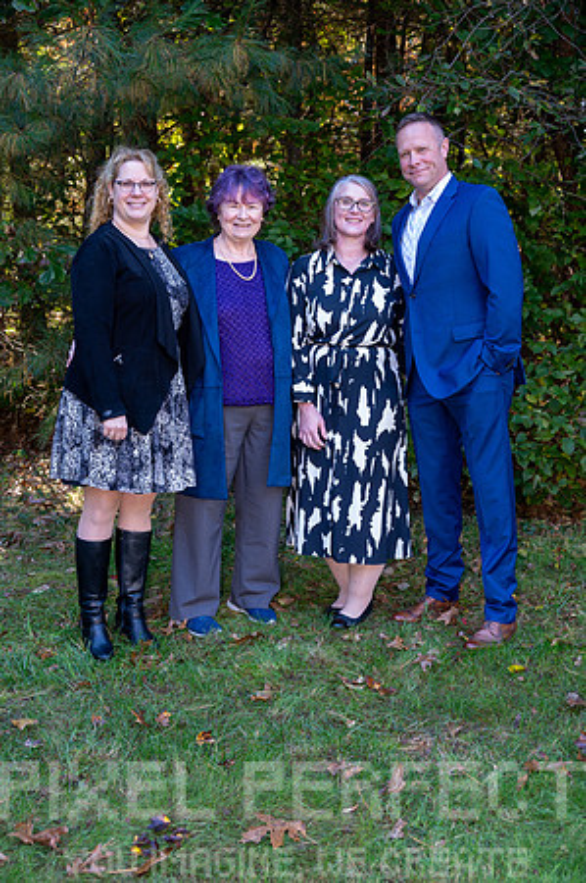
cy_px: 442
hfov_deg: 28.0
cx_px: 293
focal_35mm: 48
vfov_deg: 41.2
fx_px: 1175
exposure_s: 1/60
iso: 560
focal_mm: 48
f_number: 5.3
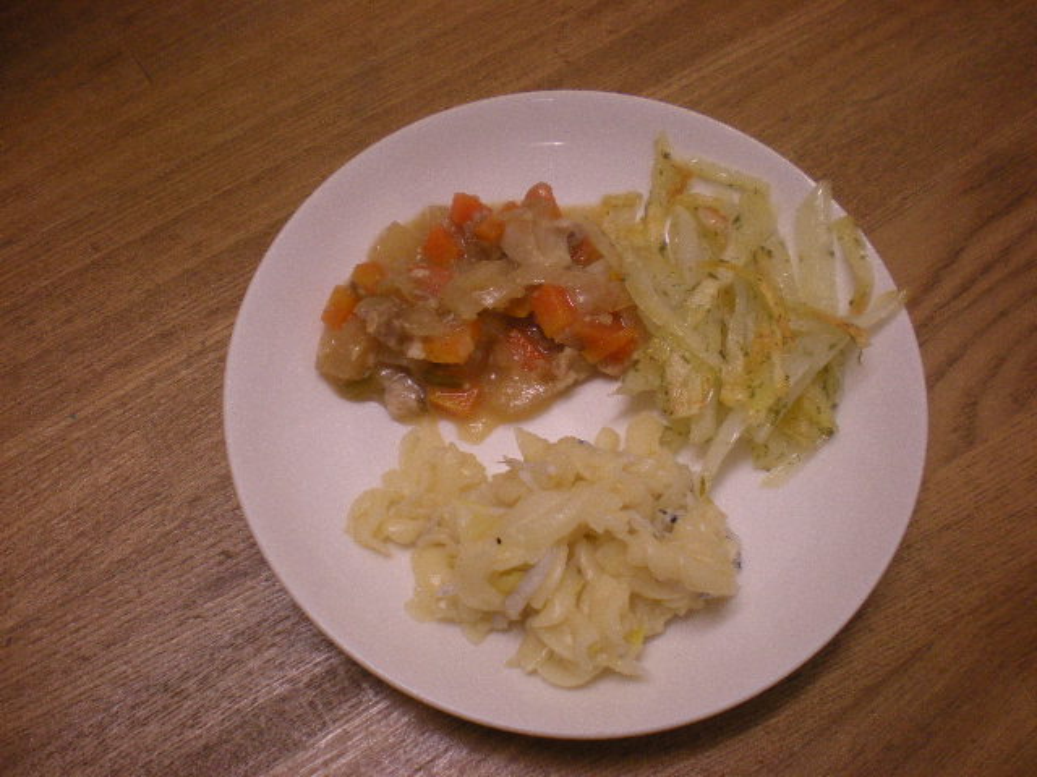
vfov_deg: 37.7
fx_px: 1138
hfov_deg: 49.0
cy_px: 388
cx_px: 518
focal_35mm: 38
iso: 176
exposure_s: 1/60.6
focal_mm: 6.3
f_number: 3.1
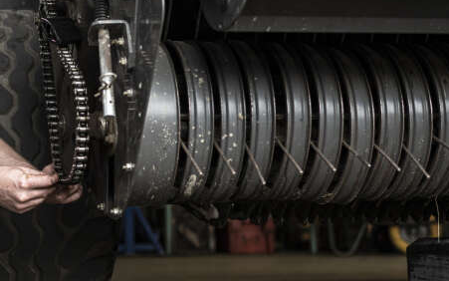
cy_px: 129
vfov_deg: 18.6
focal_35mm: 70
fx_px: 857
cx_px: 50
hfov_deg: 28.3
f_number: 2.5
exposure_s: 1/125
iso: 200
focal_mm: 35
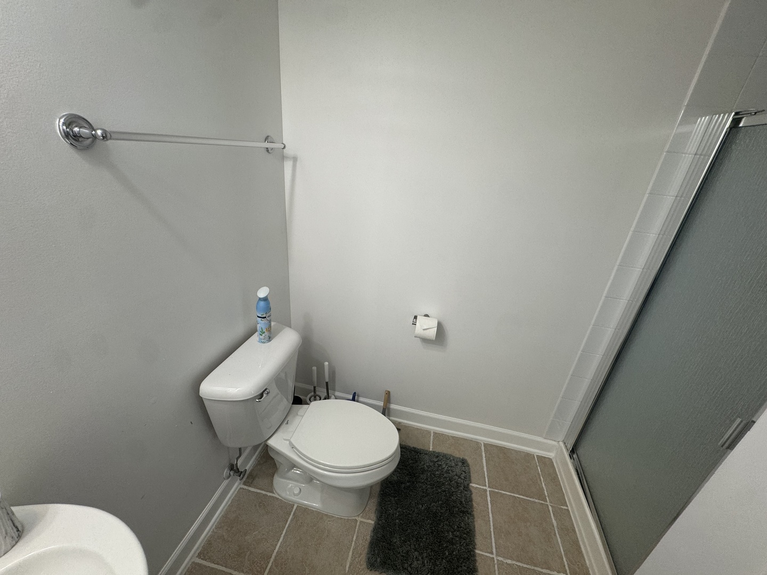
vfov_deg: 85.7
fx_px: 310
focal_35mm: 14
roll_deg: -5.3
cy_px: 288
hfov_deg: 102.1
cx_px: 384
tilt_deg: -23.4
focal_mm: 2.22
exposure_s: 1/120
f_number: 2.2
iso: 125
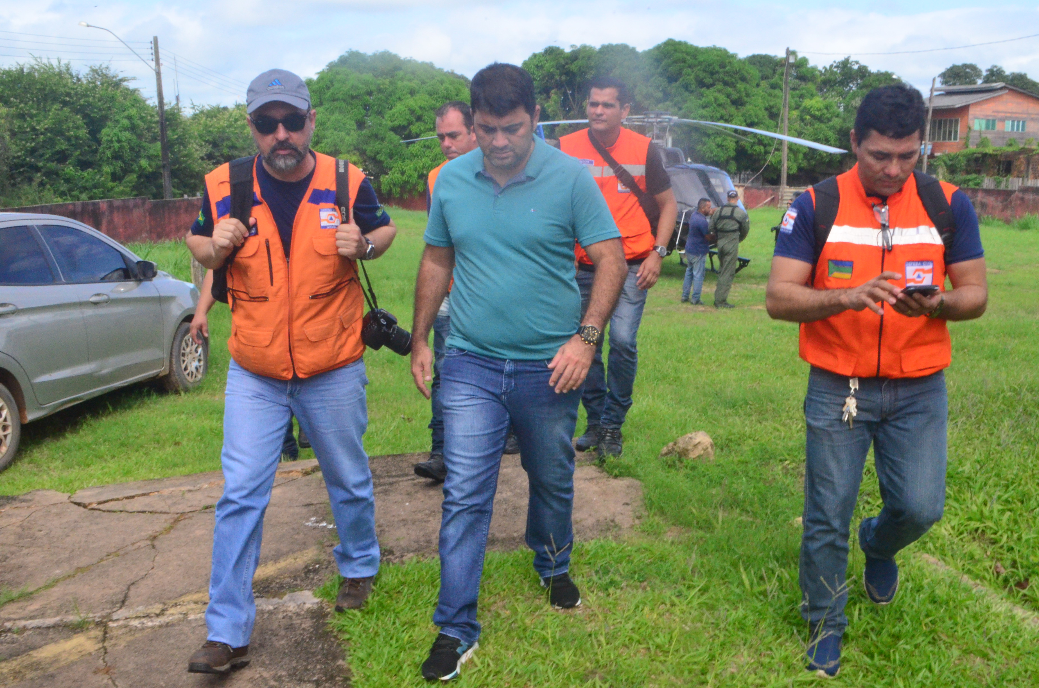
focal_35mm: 36
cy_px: 344
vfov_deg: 36.7
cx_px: 520
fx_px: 1037
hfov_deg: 53.2
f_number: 25
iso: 2500
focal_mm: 24
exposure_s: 1/200
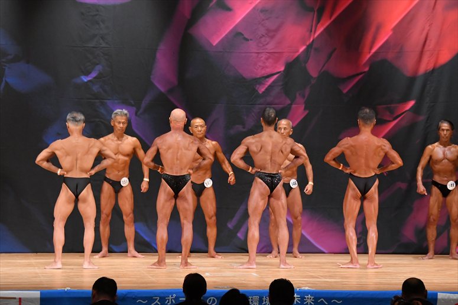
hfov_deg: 11.8
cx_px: 229
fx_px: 2213
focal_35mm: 174
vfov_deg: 7.9
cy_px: 152
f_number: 5.6
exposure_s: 1/400
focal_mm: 116
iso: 5600
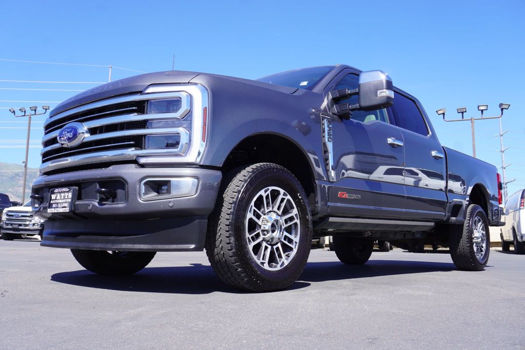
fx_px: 482
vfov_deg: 40.0
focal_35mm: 33
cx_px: 262
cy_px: 175
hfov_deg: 57.2
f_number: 8
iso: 100
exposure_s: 1/125
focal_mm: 22
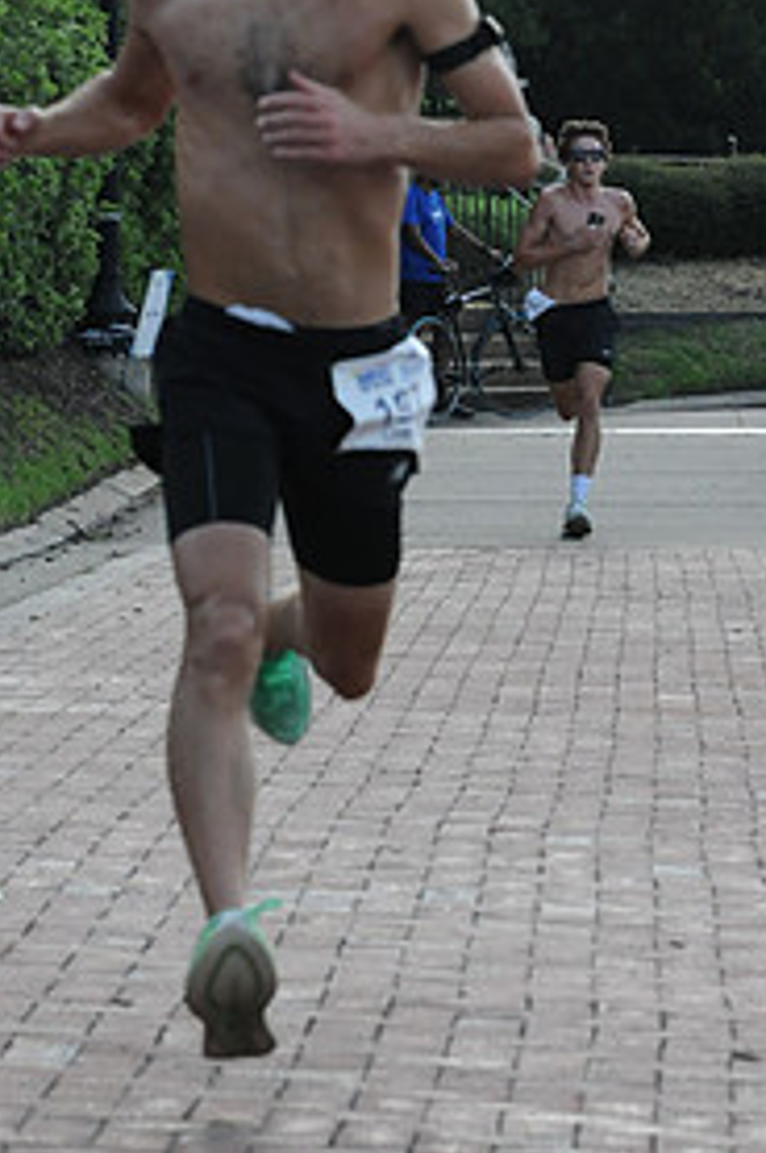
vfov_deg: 8.2
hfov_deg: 5.5
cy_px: 554
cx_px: 323
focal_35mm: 251
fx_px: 8031
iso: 800
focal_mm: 80
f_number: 6.3
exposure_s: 1/800
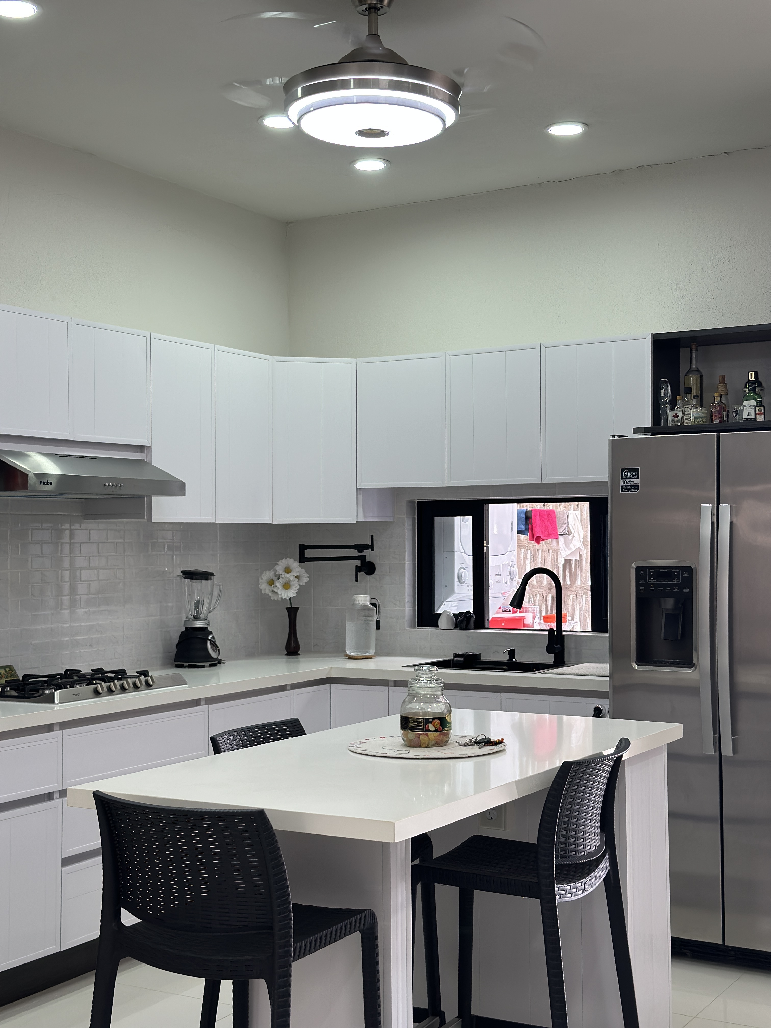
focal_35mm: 48
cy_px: 514
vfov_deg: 39.7
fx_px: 1425
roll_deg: -0.4
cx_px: 386
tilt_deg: +0.7
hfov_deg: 30.3
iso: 80
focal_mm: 6.86
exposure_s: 1/124
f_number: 1.78
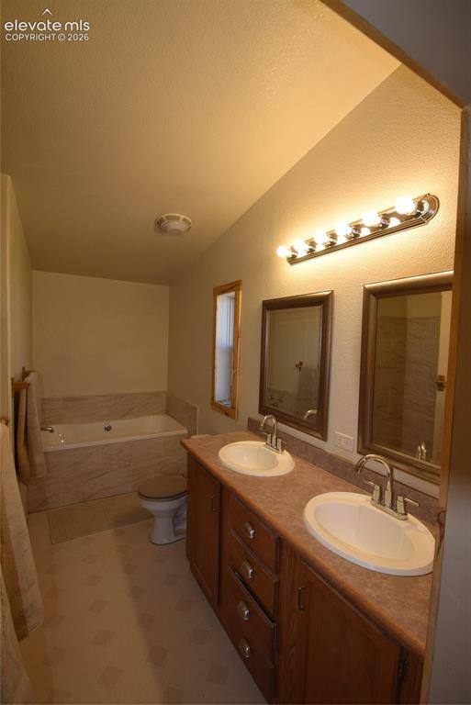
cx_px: 236
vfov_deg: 100.4
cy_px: 352
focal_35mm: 15
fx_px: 294
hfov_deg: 77.4
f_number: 5.6
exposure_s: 1/125
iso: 320
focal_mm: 10
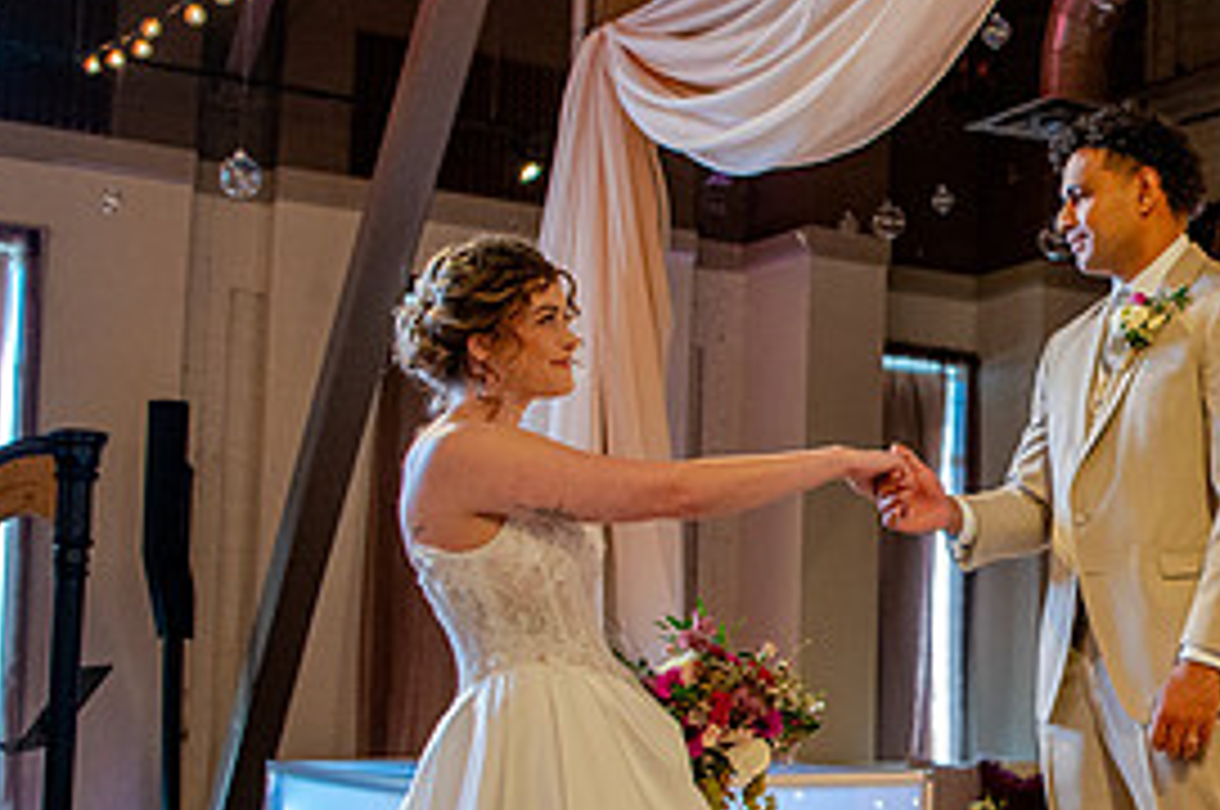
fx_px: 2031
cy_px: 511
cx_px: 1256
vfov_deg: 22.5
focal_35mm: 60
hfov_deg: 30.7
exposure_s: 1/320
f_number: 2.8
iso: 2000
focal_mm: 24
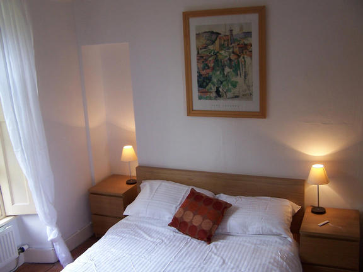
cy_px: 136
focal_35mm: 38
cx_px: 182
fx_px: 398
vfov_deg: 37.7
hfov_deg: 49.0
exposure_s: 1/45
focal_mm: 6.3
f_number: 2.8
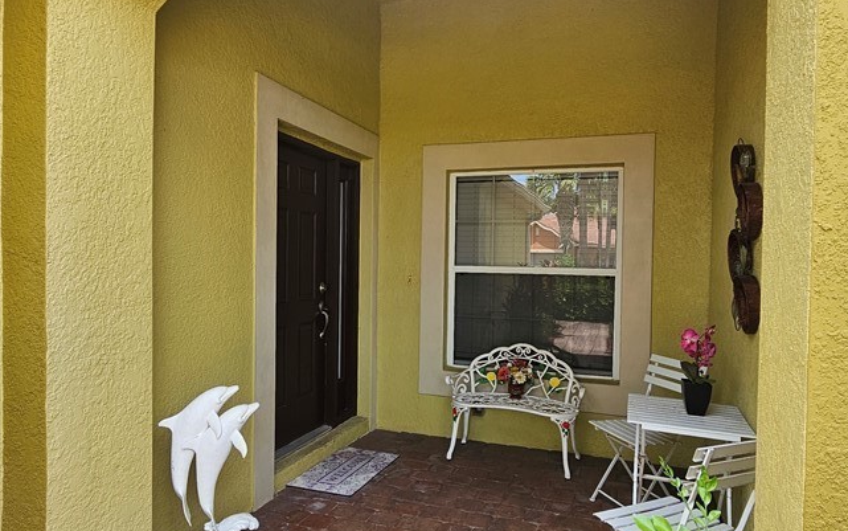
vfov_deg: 55.1
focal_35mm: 22
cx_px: 438
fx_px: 509
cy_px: 271
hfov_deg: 79.6
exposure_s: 1/201
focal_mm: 2.2
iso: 50
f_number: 2.2
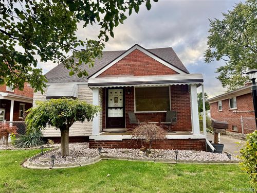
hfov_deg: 71.6
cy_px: 96
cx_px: 128
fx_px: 178
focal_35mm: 24
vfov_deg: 56.8
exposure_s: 1/460
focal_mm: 6.76
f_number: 1.78
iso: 80
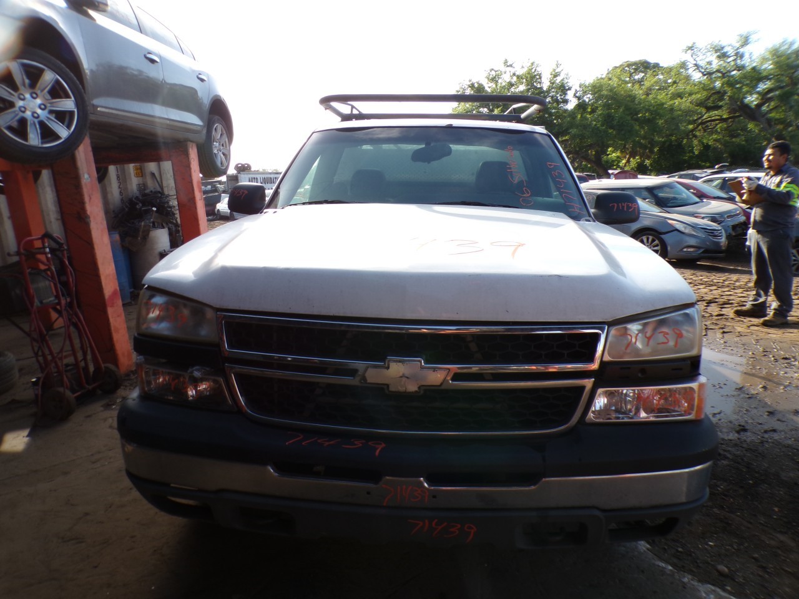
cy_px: 300
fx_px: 554
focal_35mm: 24
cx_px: 400
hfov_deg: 71.6
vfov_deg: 56.8
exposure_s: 1/200
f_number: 4.4
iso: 100
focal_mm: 4.3
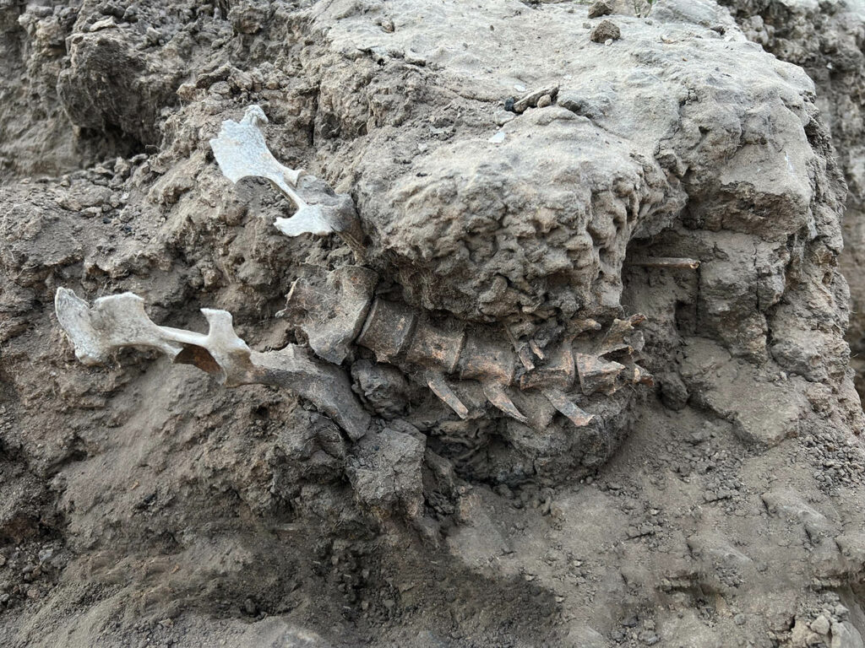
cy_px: 324
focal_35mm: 26
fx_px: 650
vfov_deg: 53.1
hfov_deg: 67.3
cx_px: 432
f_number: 1.5
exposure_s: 1/350
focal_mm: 5.7
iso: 50
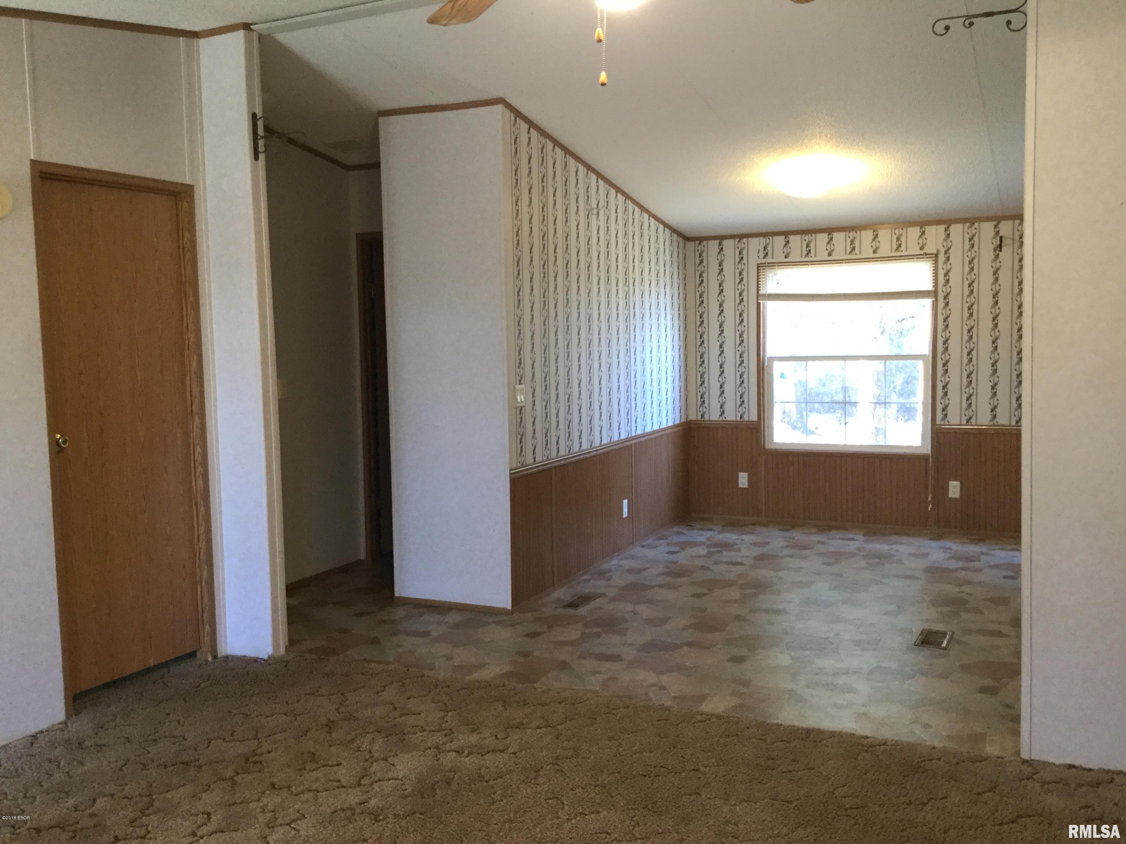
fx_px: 1008
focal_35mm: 31
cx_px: 563
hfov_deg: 58.4
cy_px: 422
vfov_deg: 45.4
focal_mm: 3.3
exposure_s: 1/30
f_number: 2.4
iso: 100
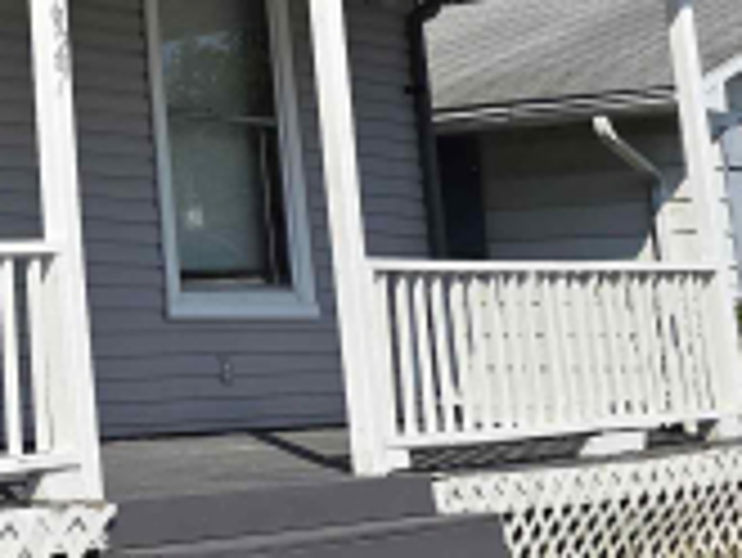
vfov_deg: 15.5
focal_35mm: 93
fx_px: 1995
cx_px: -331
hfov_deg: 18.9
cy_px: -68
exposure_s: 1/1132
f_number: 1.7
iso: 12
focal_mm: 6.3
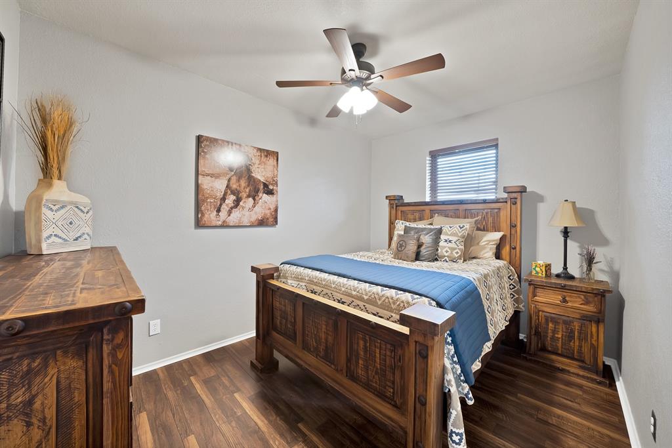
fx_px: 224
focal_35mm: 12
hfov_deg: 112.6
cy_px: 224
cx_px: 336
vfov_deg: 90.0
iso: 640
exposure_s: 1.3
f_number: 9
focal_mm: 12
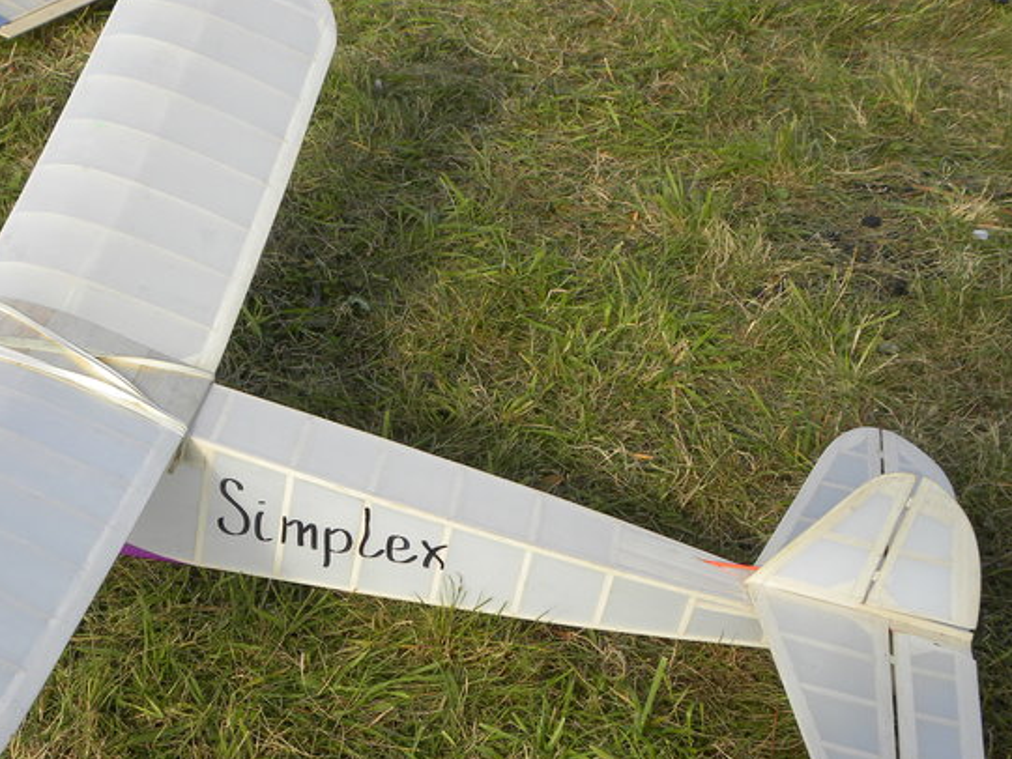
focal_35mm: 68
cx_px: 284
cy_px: 479
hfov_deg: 28.2
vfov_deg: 21.6
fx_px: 1988
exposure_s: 1/199
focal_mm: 8.2
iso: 64
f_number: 4.5
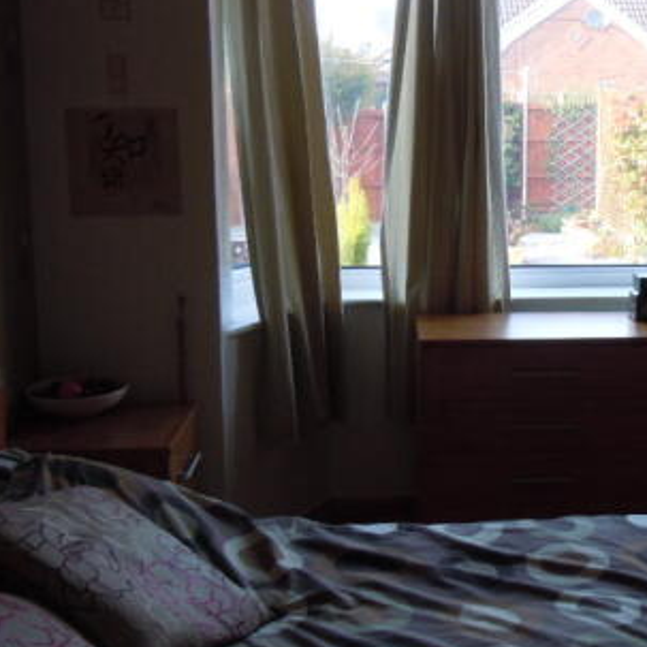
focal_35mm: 51
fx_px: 1078
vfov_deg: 33.3
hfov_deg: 32.3
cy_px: 251
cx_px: 537
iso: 160
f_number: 3.5
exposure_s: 1/60
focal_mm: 5.4
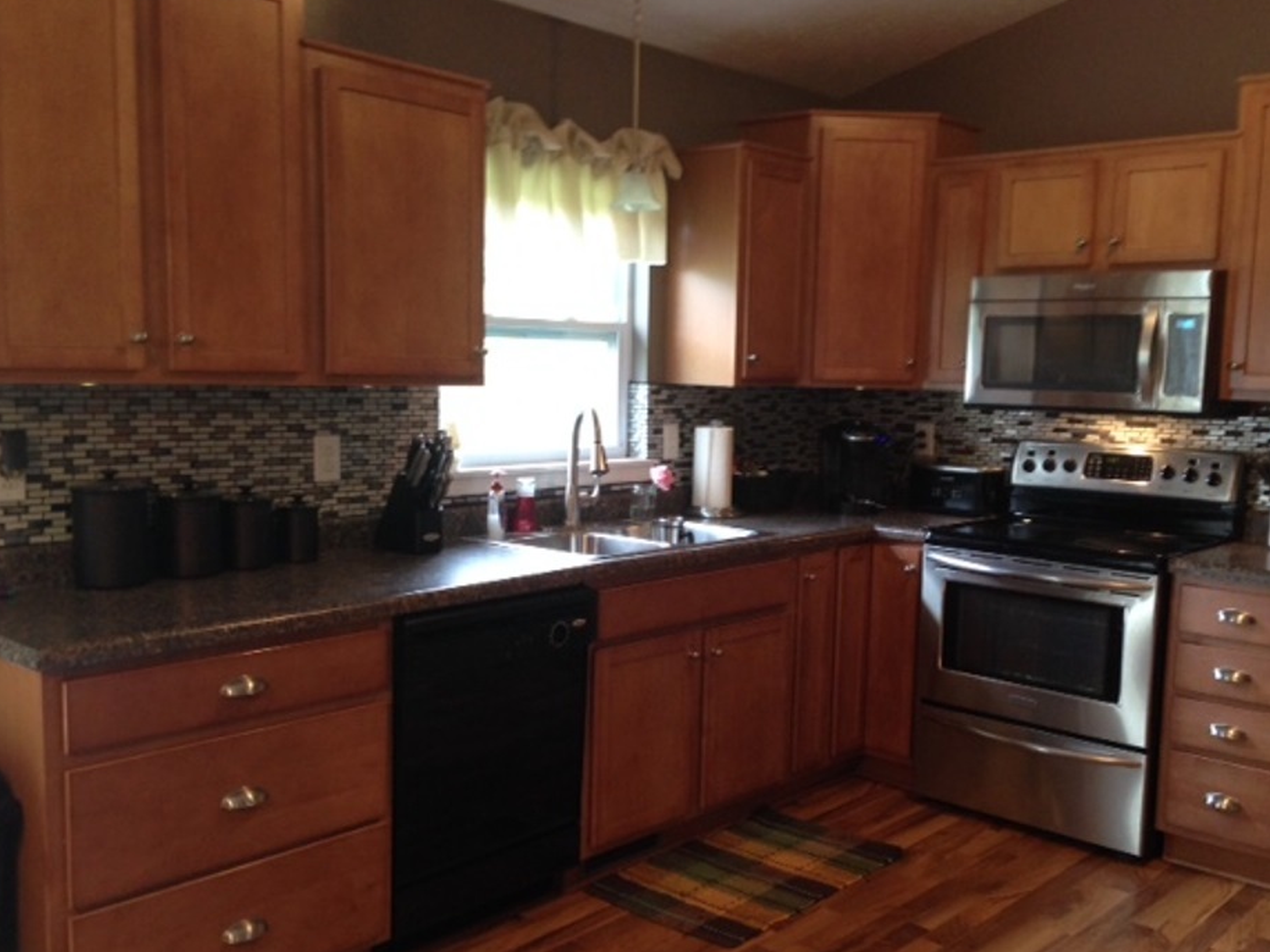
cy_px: 513
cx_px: 664
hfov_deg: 50.1
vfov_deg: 38.7
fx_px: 1358
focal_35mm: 37
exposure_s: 1/20
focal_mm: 4.12
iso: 160
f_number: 2.4
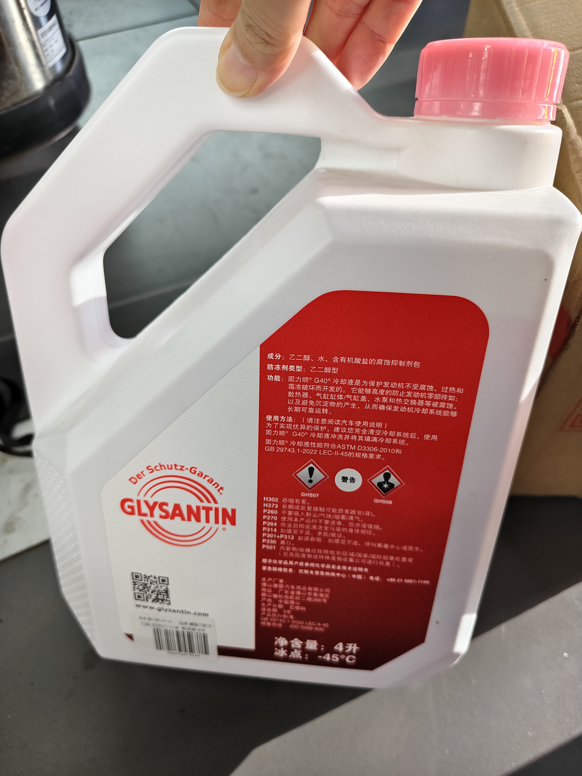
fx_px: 516
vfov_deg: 73.9
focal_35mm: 23
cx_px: 291
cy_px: 388
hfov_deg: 58.9
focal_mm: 5.56
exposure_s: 1/100
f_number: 1.88
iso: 224
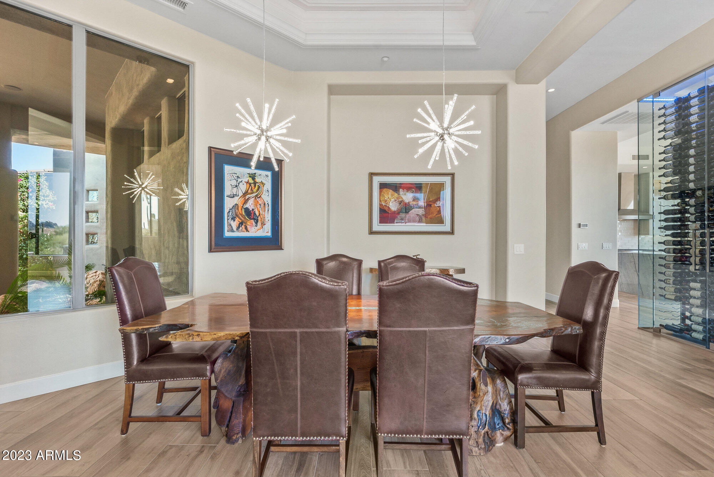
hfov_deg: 93.2
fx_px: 337
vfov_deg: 70.5
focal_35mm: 17
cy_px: 238
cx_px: 357
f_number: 8
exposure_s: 1/4
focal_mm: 17
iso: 2500
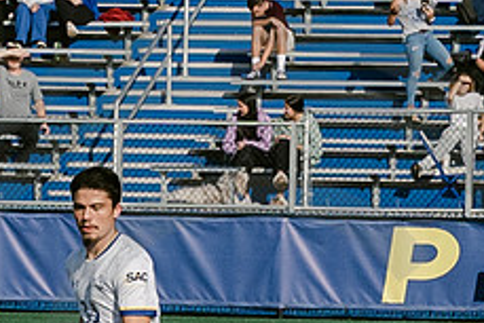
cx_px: 17
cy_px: 365
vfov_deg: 2.2
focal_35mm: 633
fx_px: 8515
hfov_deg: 3.3
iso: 640
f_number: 5.6
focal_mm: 70
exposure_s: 1/5000
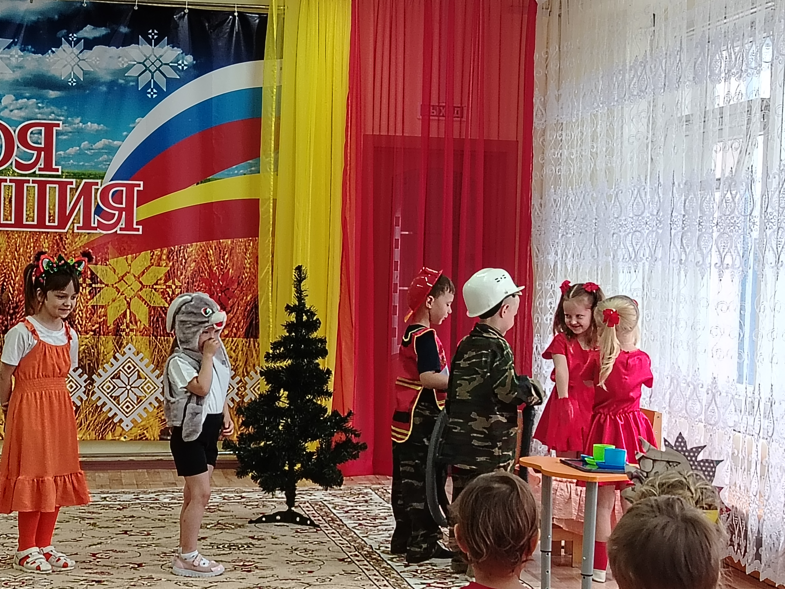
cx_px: 392
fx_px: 1655
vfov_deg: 20.2
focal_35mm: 73
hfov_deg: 26.7
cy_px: 294
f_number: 1.75
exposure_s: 1/50
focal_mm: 5.25
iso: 303
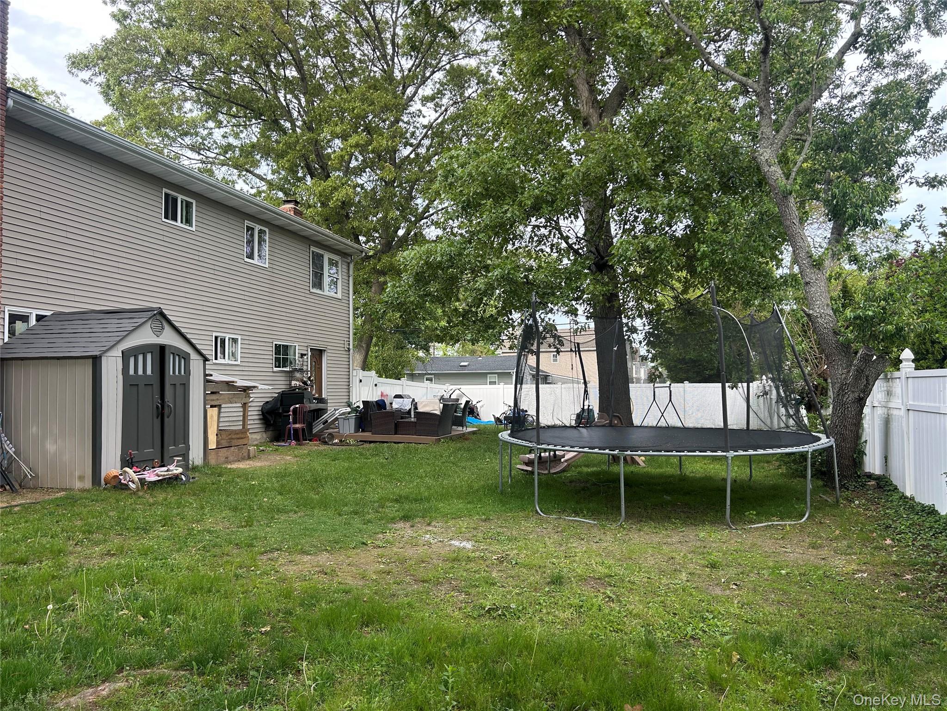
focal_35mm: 26
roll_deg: +0.9
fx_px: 711
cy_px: 356
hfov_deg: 67.3
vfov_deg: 53.1
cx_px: 474
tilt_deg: +2.0
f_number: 1.5
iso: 50
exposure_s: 1/468
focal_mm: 5.7
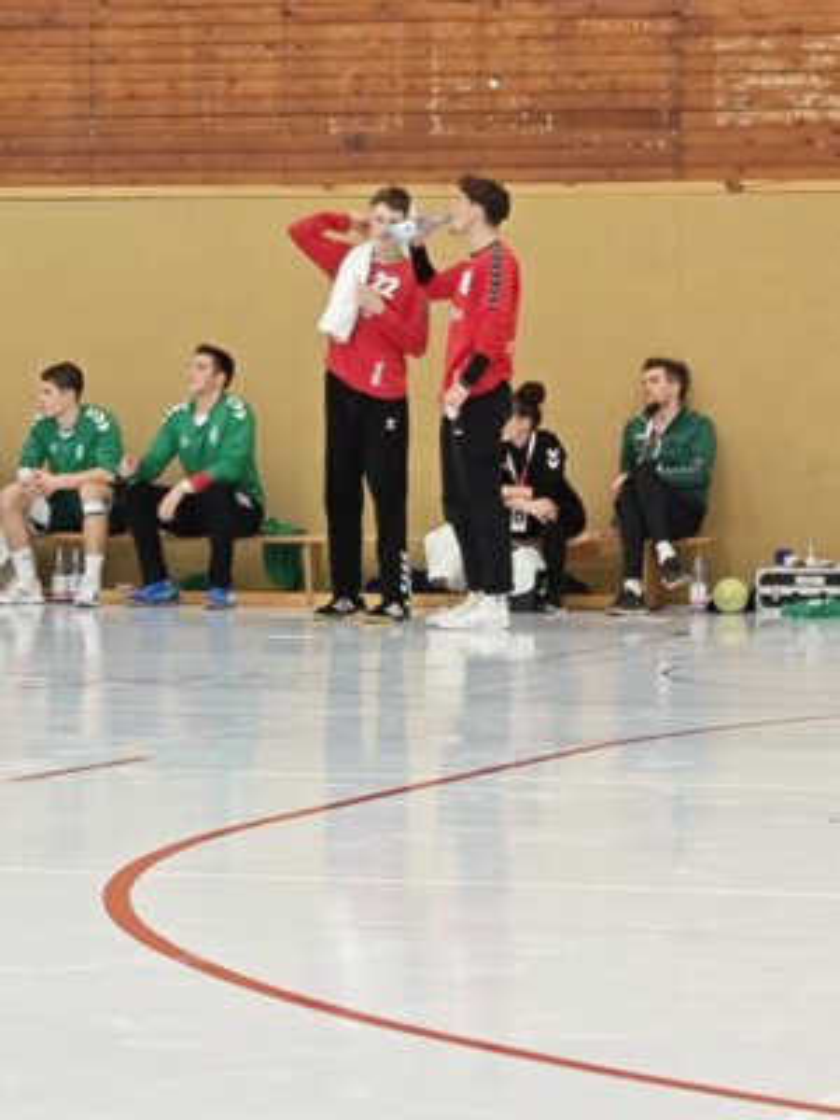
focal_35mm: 75
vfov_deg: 26.0
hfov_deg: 19.6
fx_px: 2427
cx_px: 420
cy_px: 560
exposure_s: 1/33.3
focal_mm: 7.06
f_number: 2
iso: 250
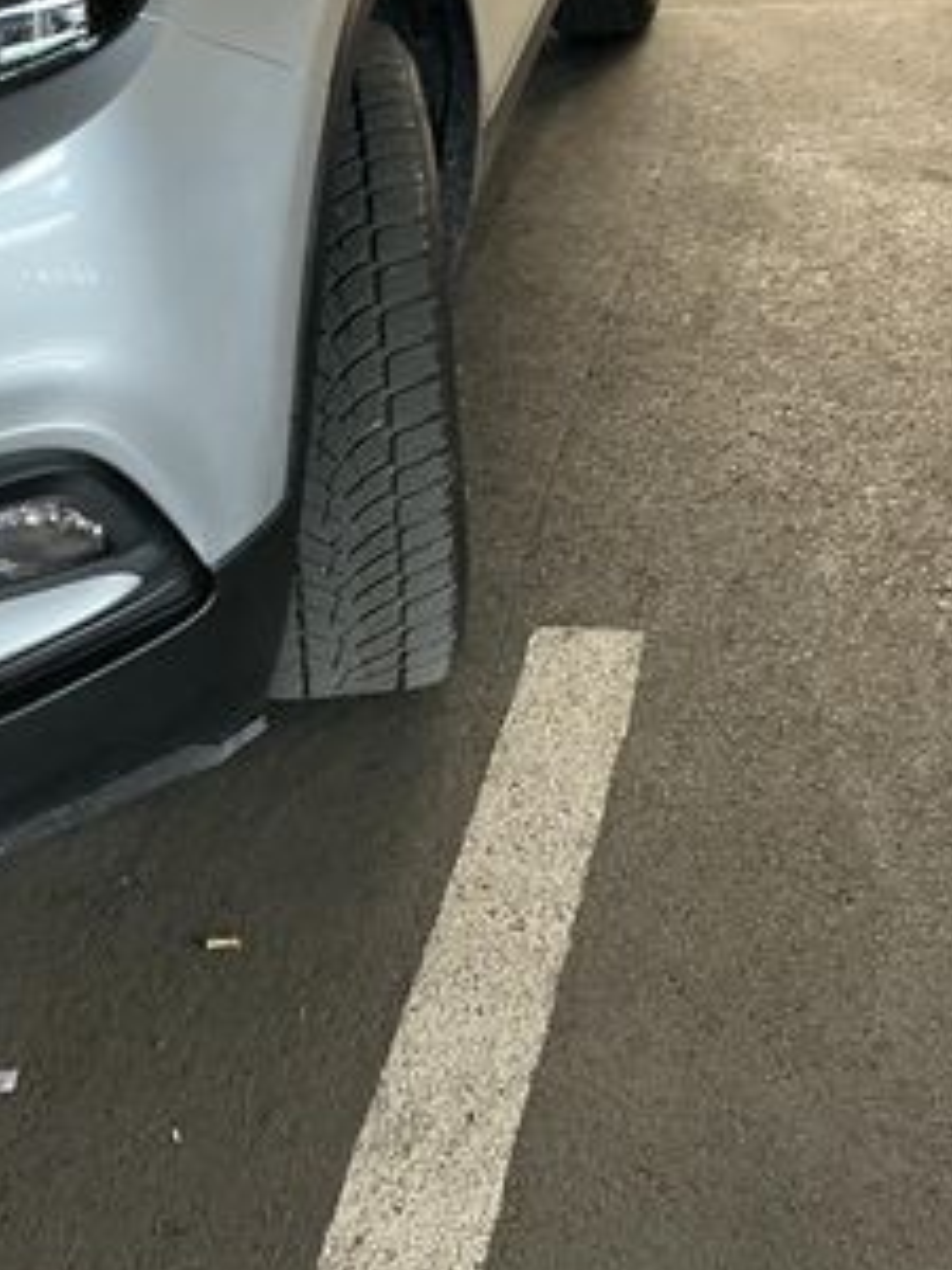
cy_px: 144
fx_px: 2053
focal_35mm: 56
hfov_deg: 26.1
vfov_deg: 32.7
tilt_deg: -17.1
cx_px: 427
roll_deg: +4.3
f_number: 1.8
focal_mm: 3
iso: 160
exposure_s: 1/50
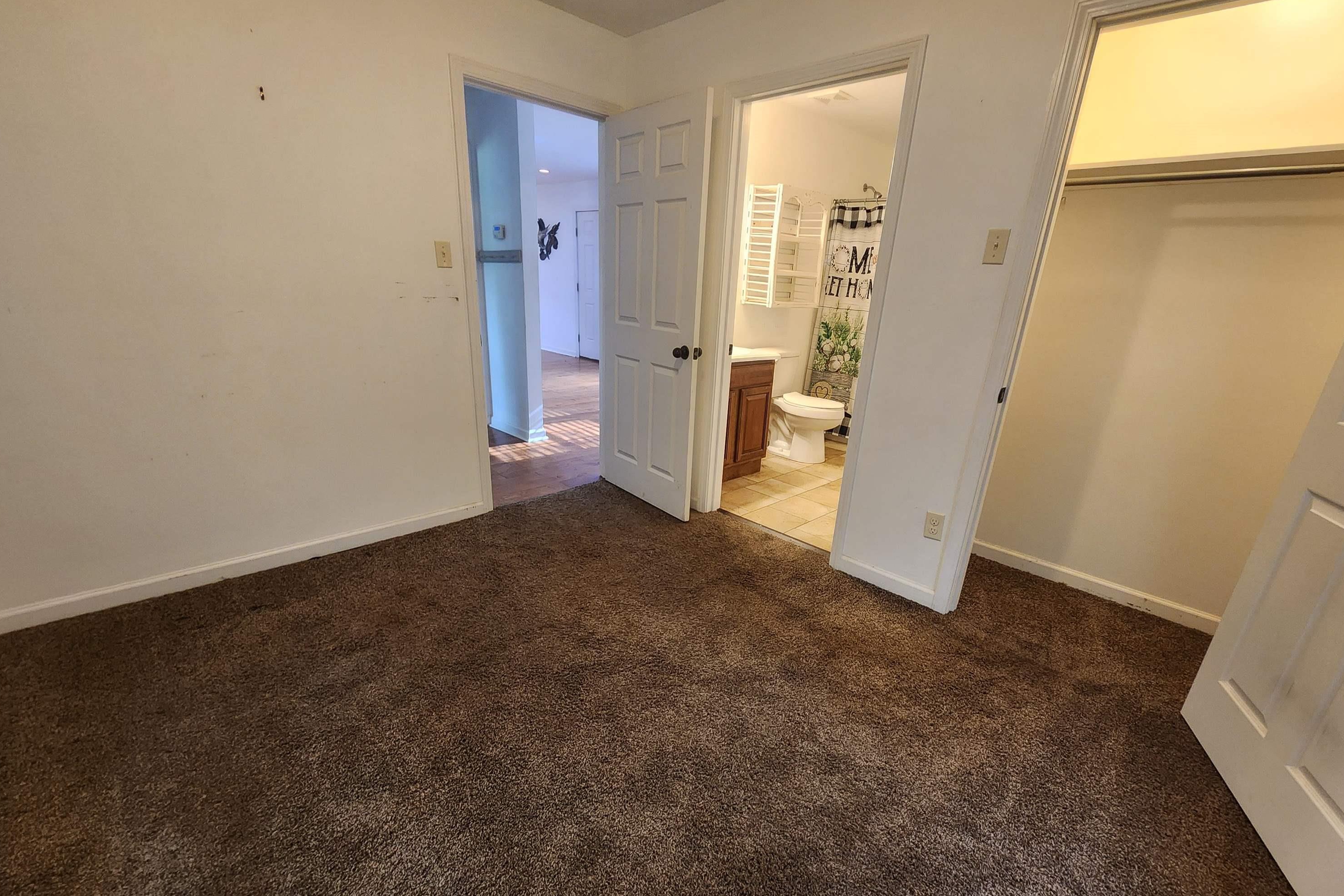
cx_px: 689
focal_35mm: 14
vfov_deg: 81.0
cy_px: 491
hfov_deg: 104.2
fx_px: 523
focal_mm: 2.2
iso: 320
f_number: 2.2
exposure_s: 1/40
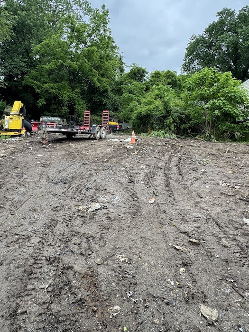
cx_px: 119
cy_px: 128
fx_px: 230
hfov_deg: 56.8
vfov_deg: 70.6
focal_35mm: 24
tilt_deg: +3.3
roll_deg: -2.0
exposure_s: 1/265
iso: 40
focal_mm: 2.22
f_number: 2.2
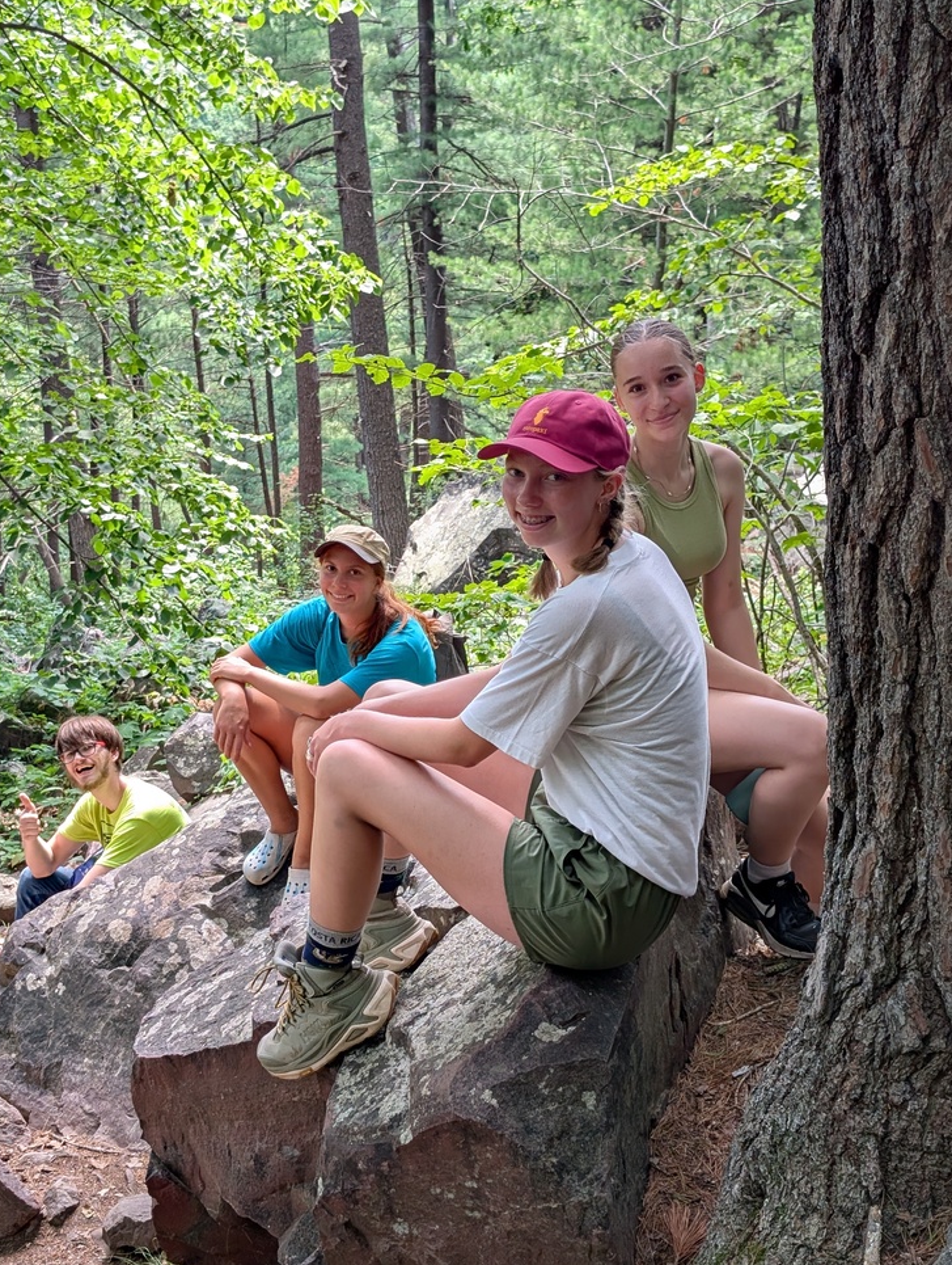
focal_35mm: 52
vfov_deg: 36.8
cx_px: 456
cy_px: 628
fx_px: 1901
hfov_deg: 28.1
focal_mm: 6.9
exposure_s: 1/115
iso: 61
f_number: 1.68
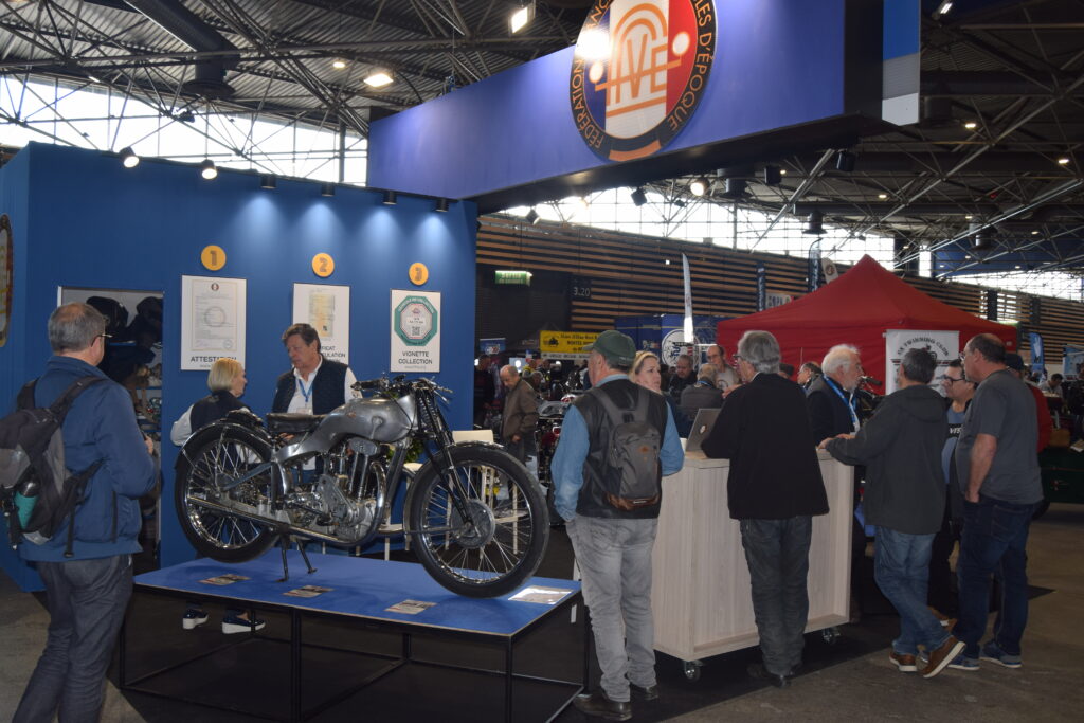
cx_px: 542
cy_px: 362
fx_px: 903
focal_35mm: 30
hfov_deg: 61.9
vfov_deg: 43.6
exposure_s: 1/125
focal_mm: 20
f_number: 5.6
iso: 280
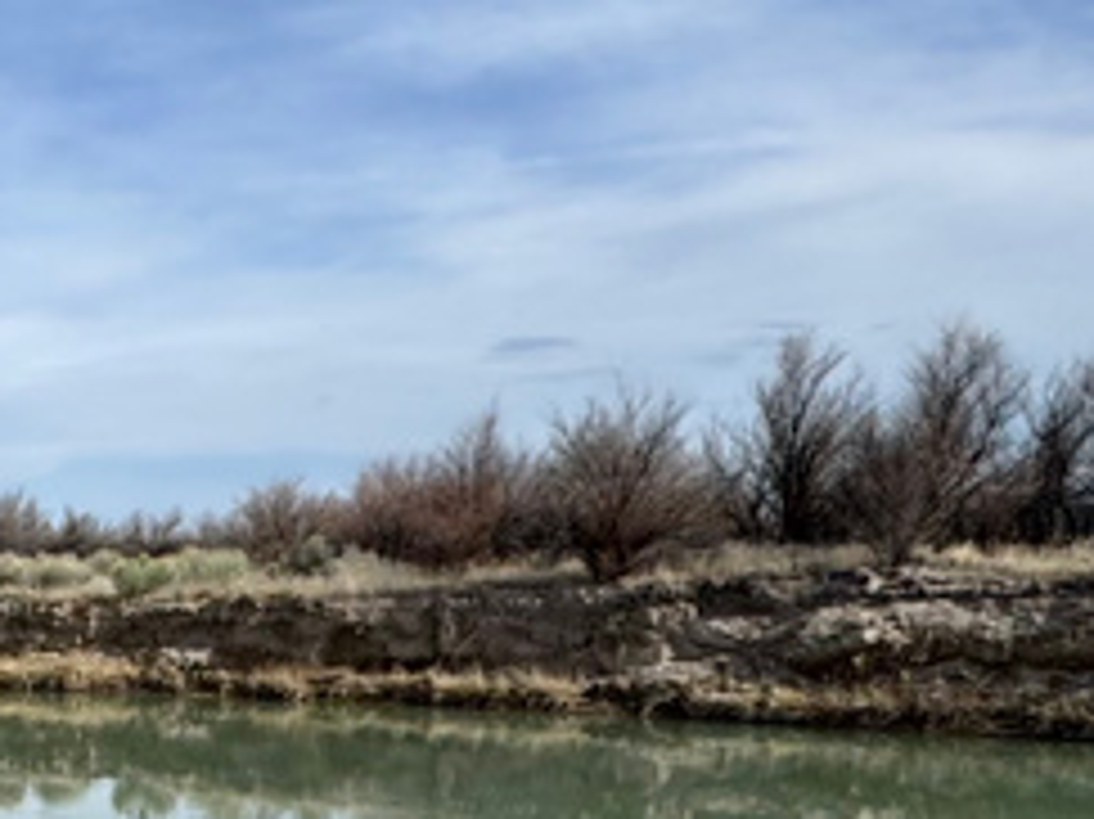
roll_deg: +0.8
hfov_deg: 27.0
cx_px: -365
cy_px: 684
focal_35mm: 59
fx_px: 1864
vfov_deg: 24.3
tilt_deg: -4.1
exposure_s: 1/2985
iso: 50
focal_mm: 2.22
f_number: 2.2
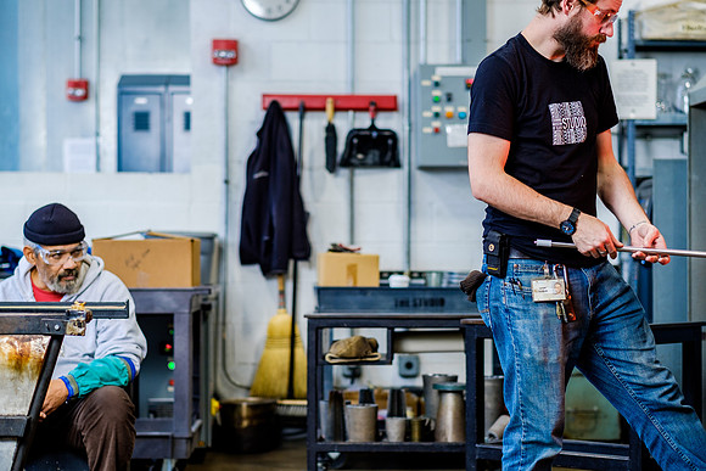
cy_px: 235
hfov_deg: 23.8
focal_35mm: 85
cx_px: 351
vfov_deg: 16.0
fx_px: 1674
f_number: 1.8
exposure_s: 1/125
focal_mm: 56
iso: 200
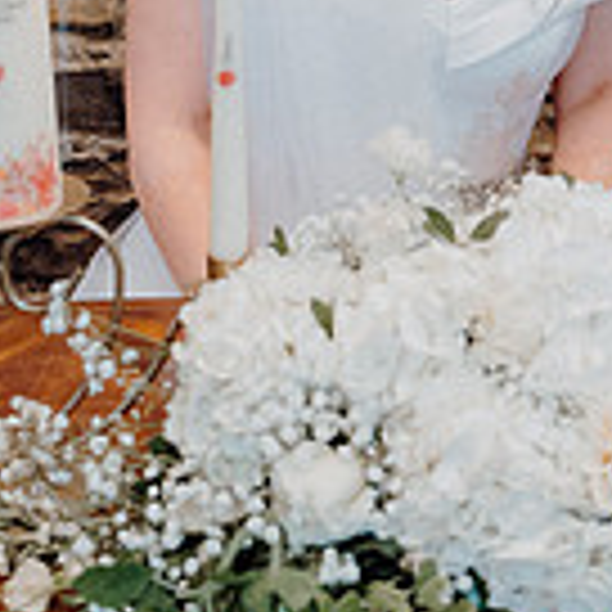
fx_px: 2900
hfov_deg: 11.9
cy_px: 2
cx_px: 576
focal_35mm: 145
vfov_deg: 11.9
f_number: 3.5
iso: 2500
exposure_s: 1/200
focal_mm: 39
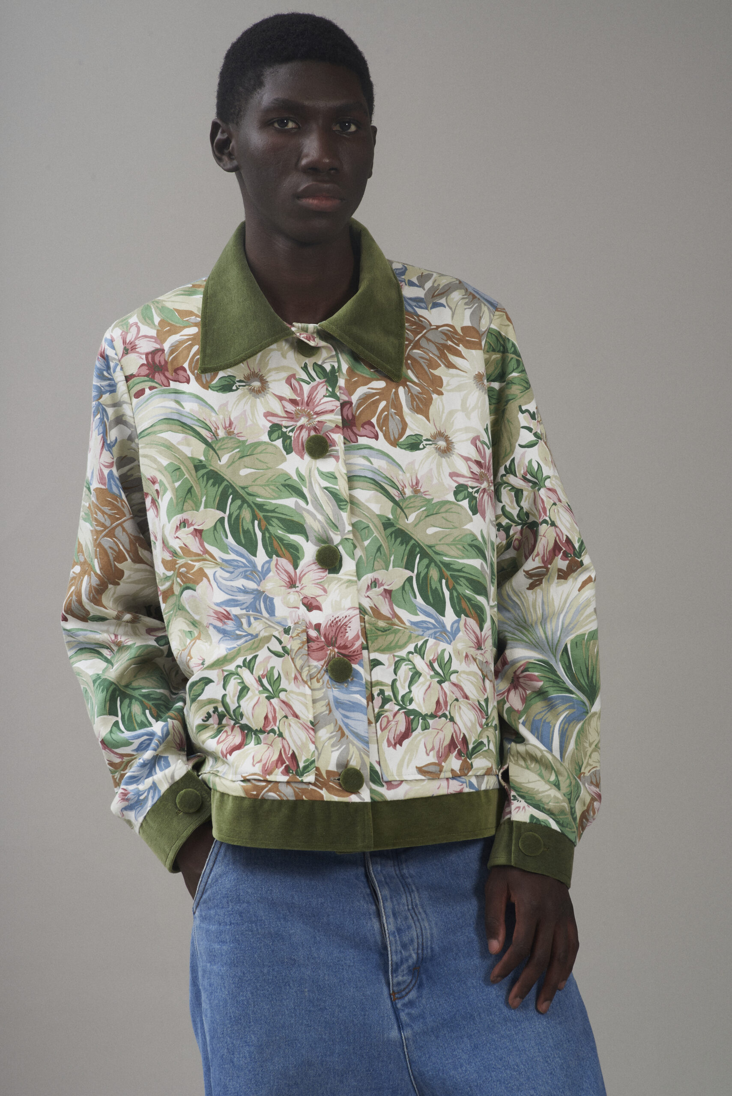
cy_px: 548
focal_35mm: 105
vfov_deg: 19.4
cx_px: 366
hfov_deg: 13.1
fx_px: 3199
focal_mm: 105
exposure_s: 1/160
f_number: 13
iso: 200
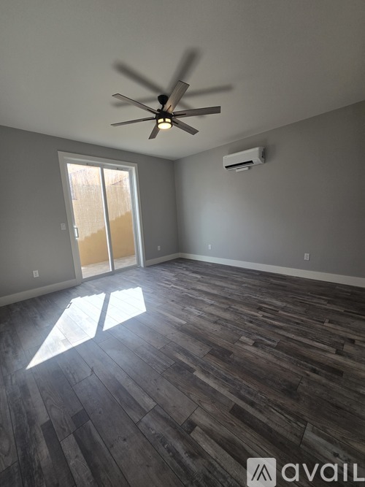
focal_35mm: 13
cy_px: 244
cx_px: 182
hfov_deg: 89.9
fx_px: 183
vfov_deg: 106.2
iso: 50
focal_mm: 2.2
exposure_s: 1/206
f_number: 2.2
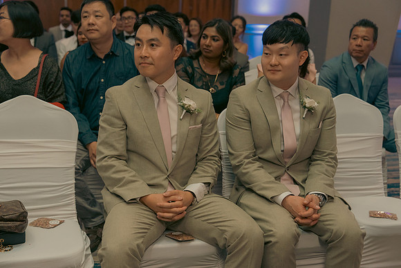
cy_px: 134
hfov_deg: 43.6
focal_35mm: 45
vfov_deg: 29.9
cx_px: 200
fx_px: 501
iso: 2500
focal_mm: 45
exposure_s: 1/160
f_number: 3.5
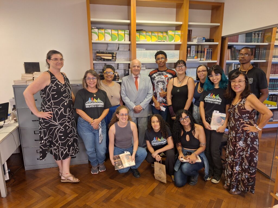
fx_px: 185
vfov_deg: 58.9
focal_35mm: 23
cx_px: 139
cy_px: 104
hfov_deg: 73.9
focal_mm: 5.54
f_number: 1.8
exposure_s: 1/40
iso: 200
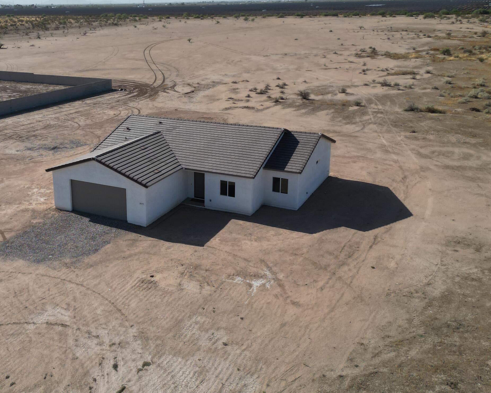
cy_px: 157
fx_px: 552
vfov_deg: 39.0
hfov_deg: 47.1
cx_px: 160
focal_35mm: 38
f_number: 1.7
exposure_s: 1/4000
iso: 100
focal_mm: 6.72
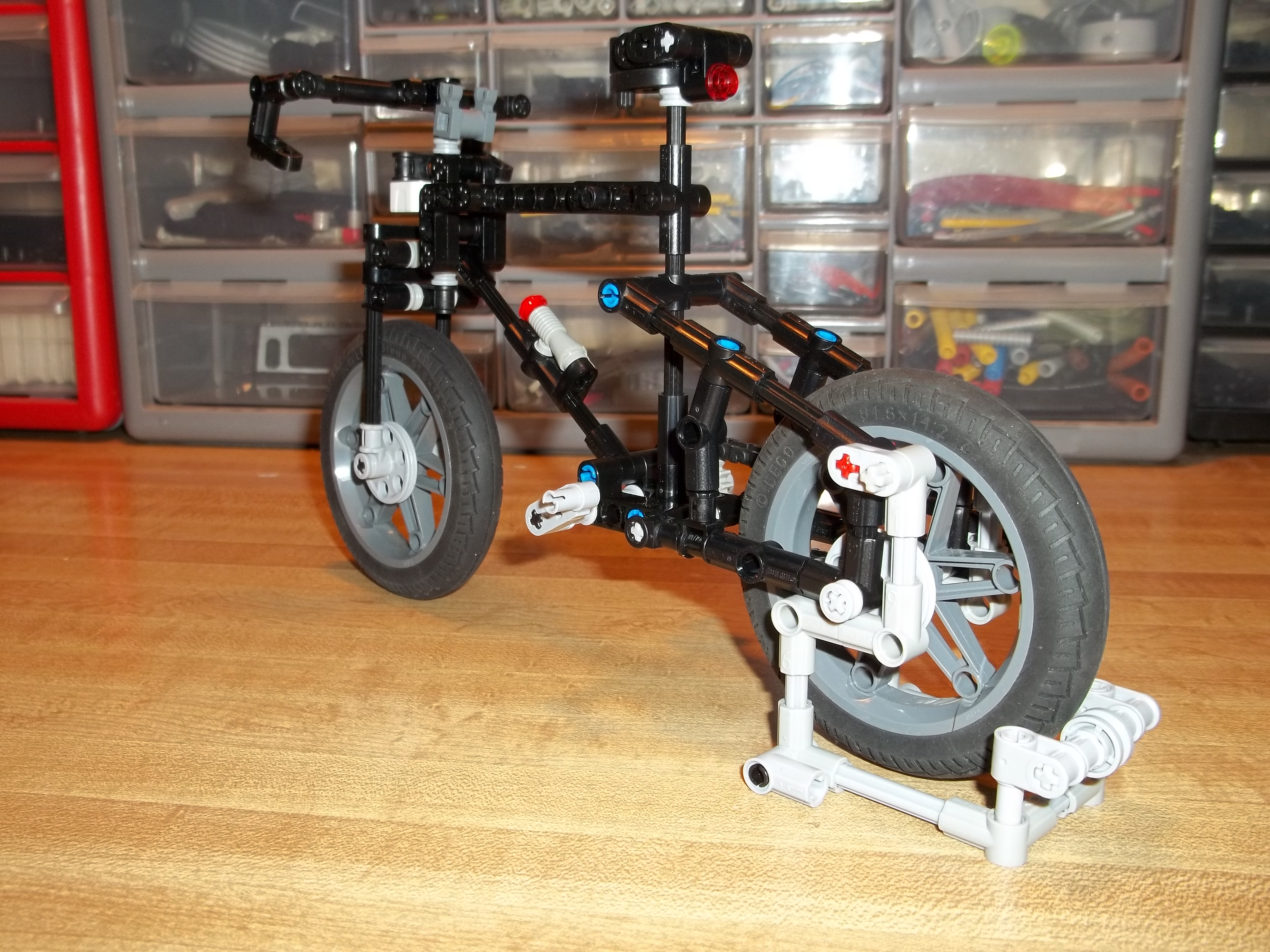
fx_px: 1211
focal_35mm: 33
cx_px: 635
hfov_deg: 55.4
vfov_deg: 42.9
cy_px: 476
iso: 64
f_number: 3.3
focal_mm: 5.9
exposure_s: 1/30
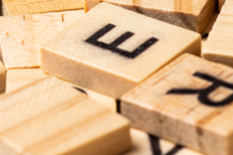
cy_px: -10
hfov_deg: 7.6
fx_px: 1741
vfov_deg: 5.1
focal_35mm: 269
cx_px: -11
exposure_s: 1/160
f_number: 25
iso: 125
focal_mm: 100
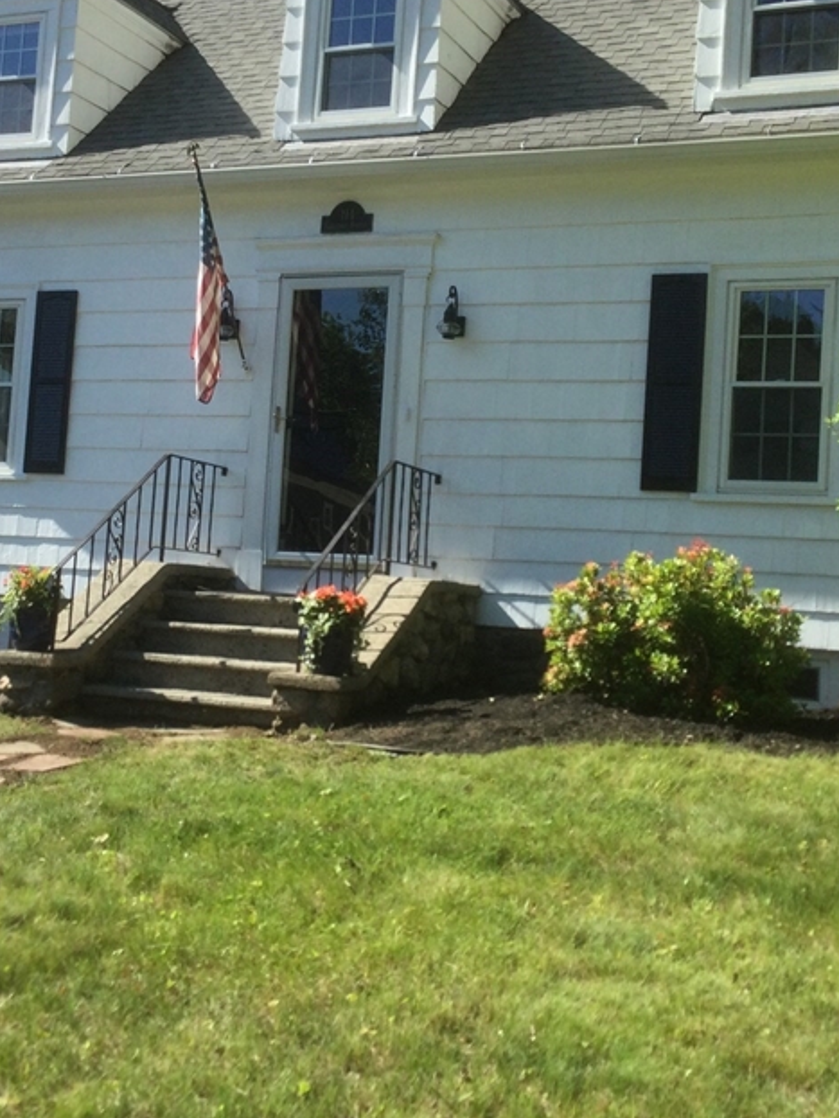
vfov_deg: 37.3
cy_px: 448
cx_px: 341
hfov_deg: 28.5
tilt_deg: +0.0
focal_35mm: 51
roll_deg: -3.5
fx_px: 1647
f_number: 2.4
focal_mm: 3.3
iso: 25
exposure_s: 1/769
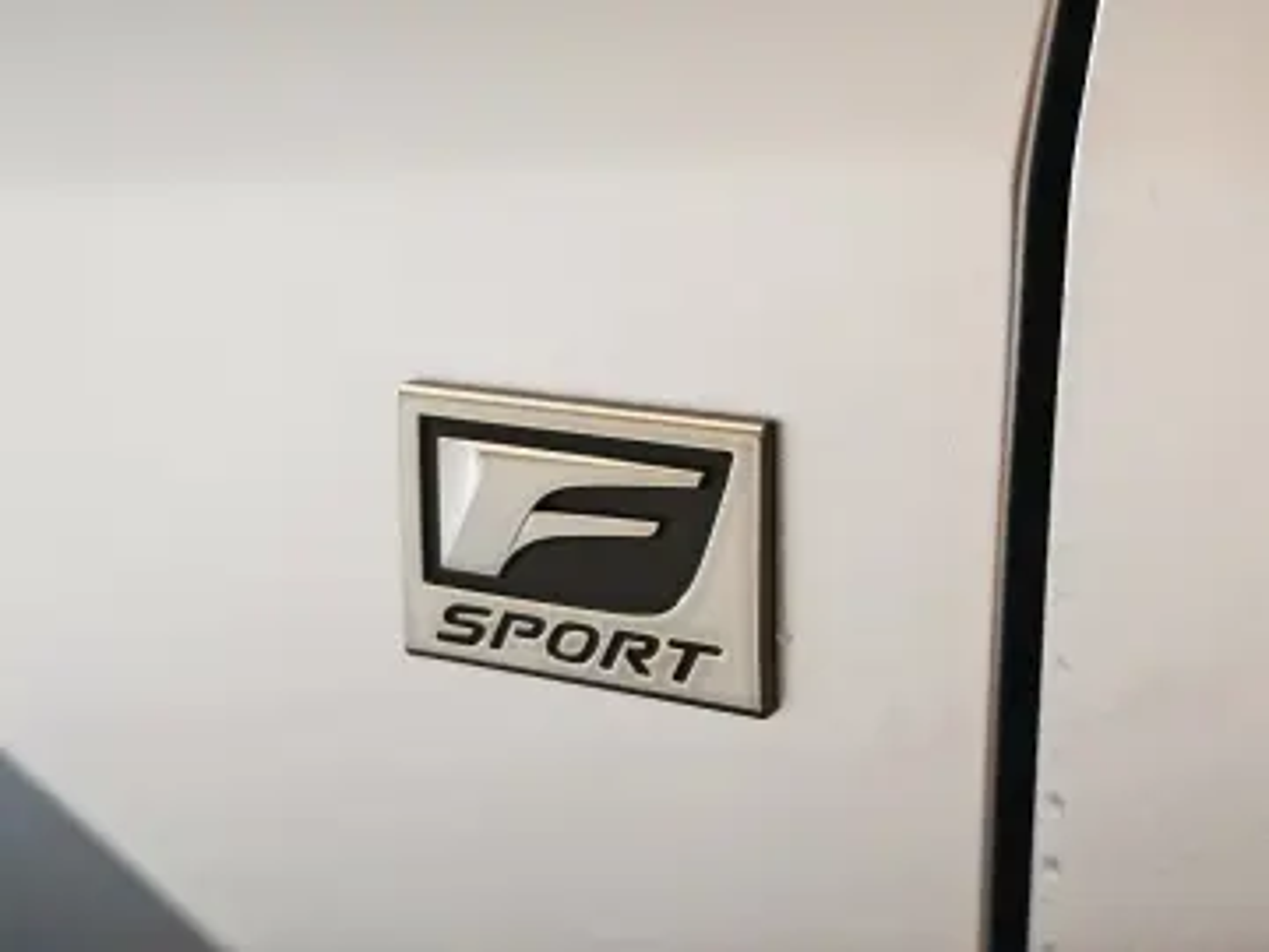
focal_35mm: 48
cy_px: 476
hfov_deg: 39.7
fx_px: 1760
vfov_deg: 30.3
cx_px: 634
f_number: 2
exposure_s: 1/100
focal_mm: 6.83
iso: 200
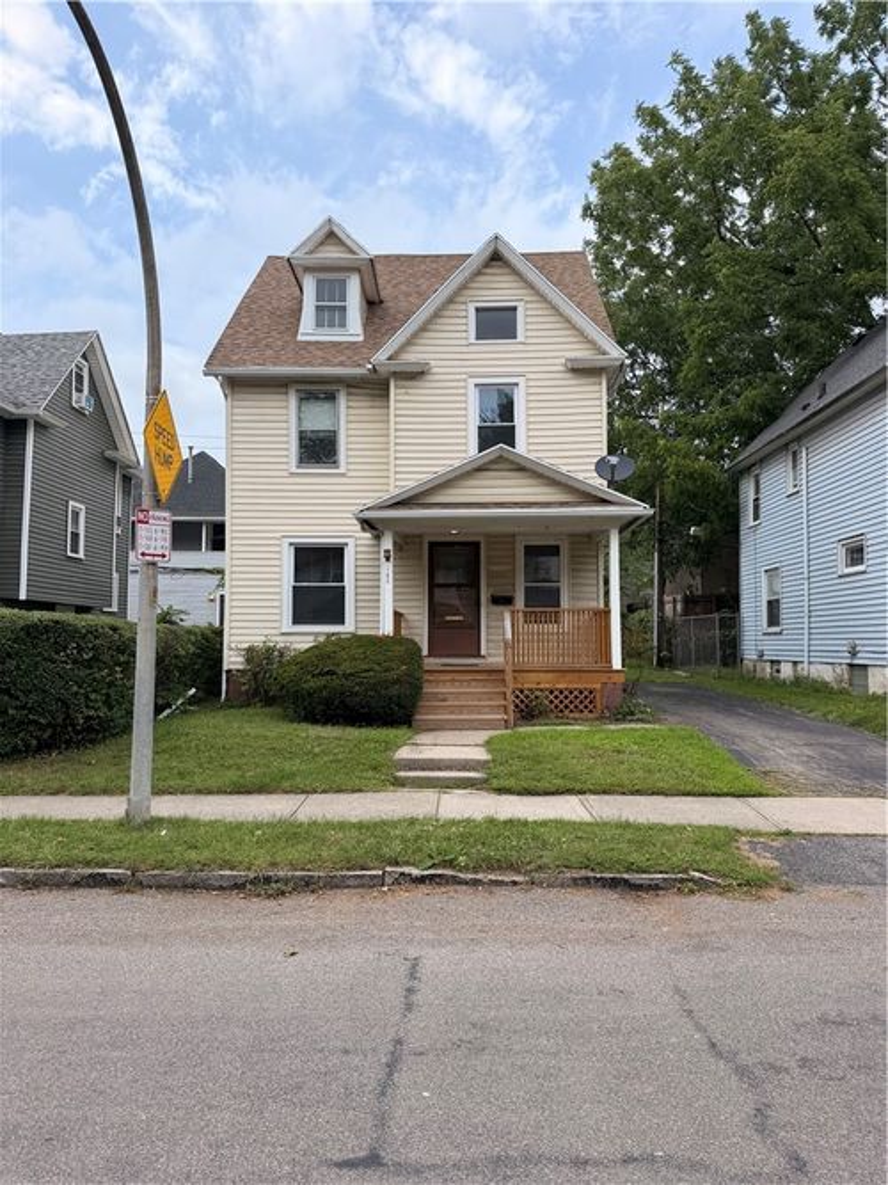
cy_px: 592
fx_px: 821
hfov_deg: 56.8
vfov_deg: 71.6
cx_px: 444
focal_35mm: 24
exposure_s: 1/2299
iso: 80
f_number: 1.78
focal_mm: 6.76
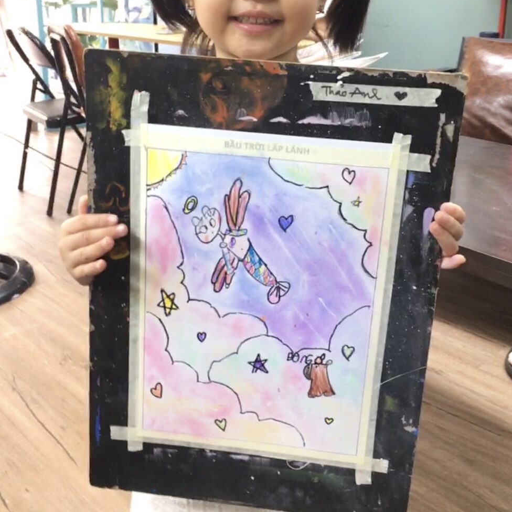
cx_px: 258
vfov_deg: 46.5
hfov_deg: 47.2
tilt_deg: -16.2
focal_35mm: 35
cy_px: 170
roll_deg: -1.0
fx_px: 586
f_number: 2.2
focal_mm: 4.15
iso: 100
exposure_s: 1/33
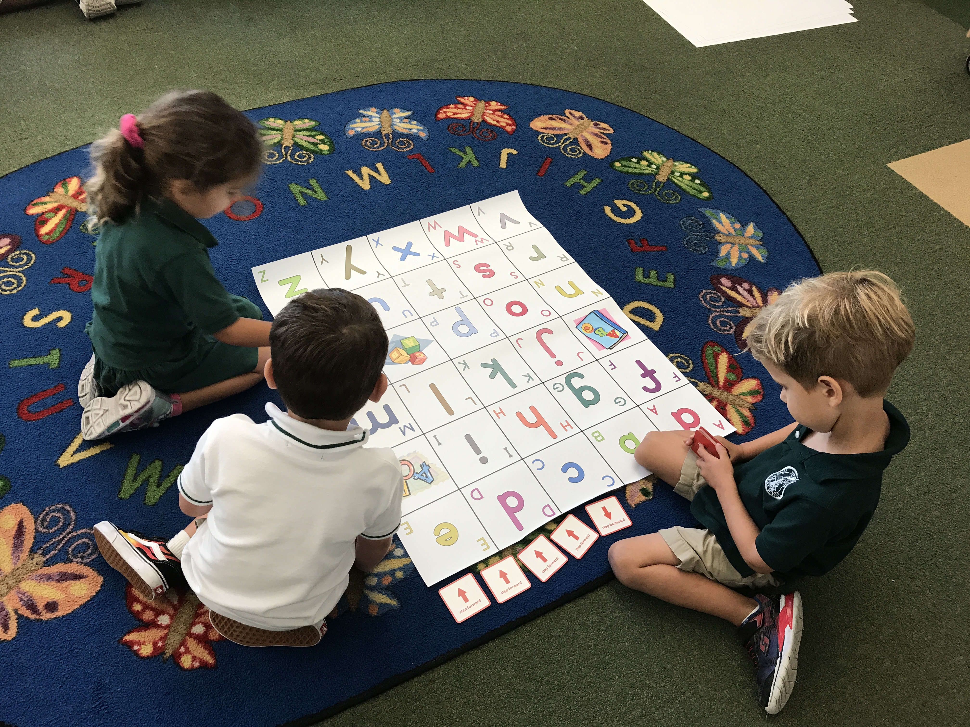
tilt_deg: -47.6
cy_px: 364
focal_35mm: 28
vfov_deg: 49.7
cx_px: 485
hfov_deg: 63.4
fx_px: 785
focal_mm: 3.99
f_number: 1.8
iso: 32
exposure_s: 1/24
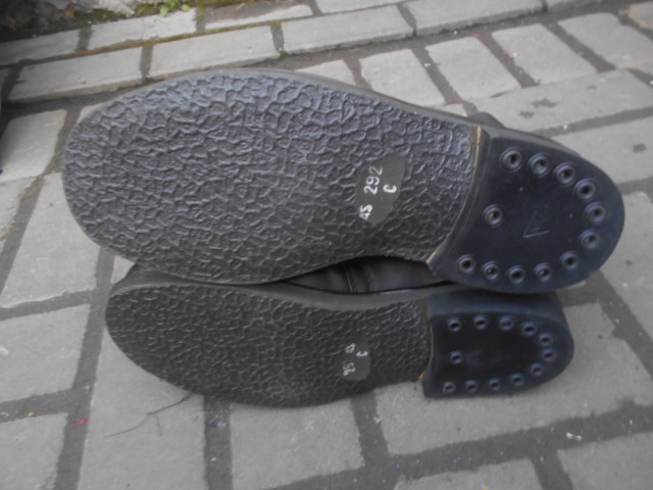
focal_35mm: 26
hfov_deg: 67.3
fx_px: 490
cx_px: 326
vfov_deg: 53.1
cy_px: 245
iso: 160
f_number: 3.2
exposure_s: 1/30
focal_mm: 4.6
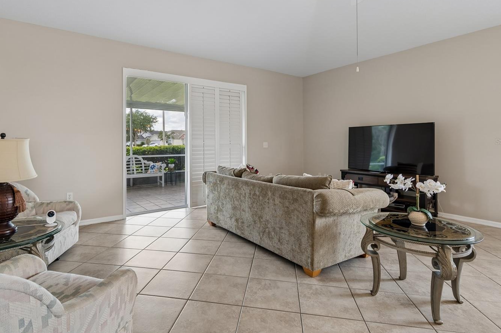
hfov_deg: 89.8
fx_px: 250
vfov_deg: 67.0
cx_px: 228
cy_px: 141
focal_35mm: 18
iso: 100
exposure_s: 1/10
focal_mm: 10
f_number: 7.1
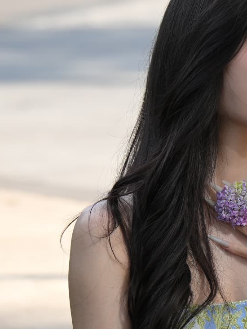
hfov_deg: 7.0
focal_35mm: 210
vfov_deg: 9.4
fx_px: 1997
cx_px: 260
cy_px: 319
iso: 160
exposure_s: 1/500
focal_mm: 89
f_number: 3.5
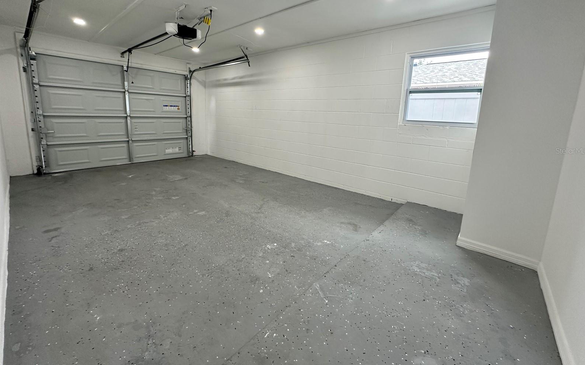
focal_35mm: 15
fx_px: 239
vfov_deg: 74.2
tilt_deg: -8.7
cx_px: 295
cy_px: 151
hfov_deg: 101.5
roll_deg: -2.4
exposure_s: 1/99
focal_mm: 2.22
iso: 160
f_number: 2.2
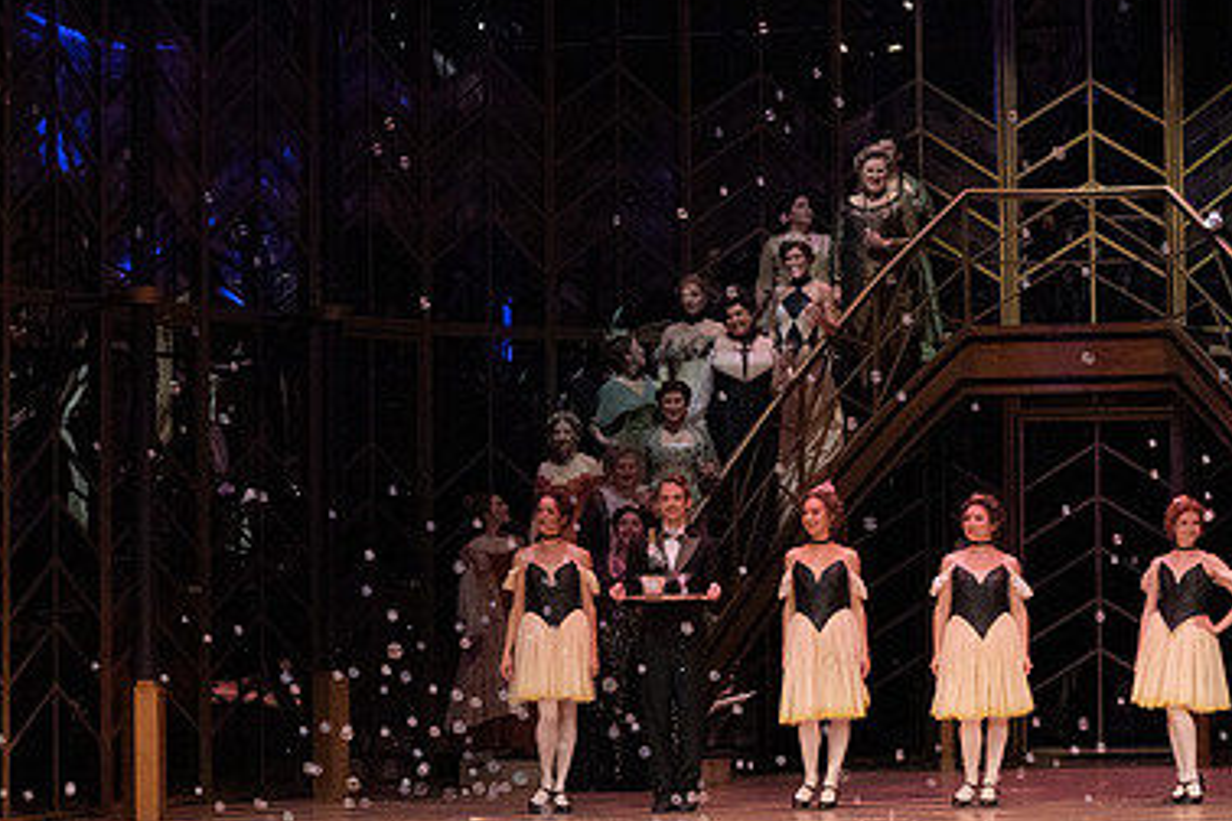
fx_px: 4722
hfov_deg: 14.8
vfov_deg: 9.9
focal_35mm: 138
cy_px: 266
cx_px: 935
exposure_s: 1/400
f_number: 16
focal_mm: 90
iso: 12800
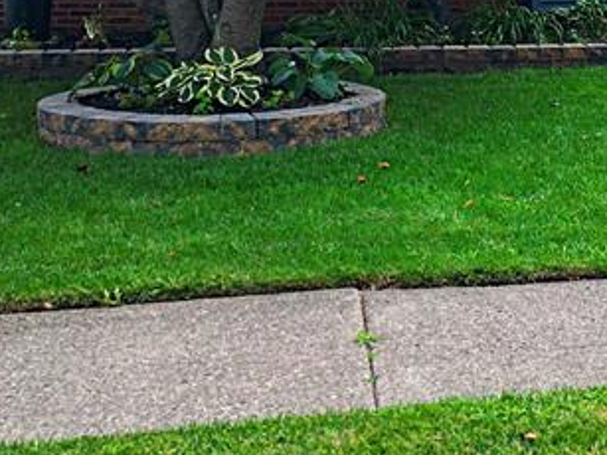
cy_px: 67
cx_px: 611
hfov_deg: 23.4
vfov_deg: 18.2
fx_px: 1402
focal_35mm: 80
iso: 110
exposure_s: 1/1000
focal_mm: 6.7
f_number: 1.7
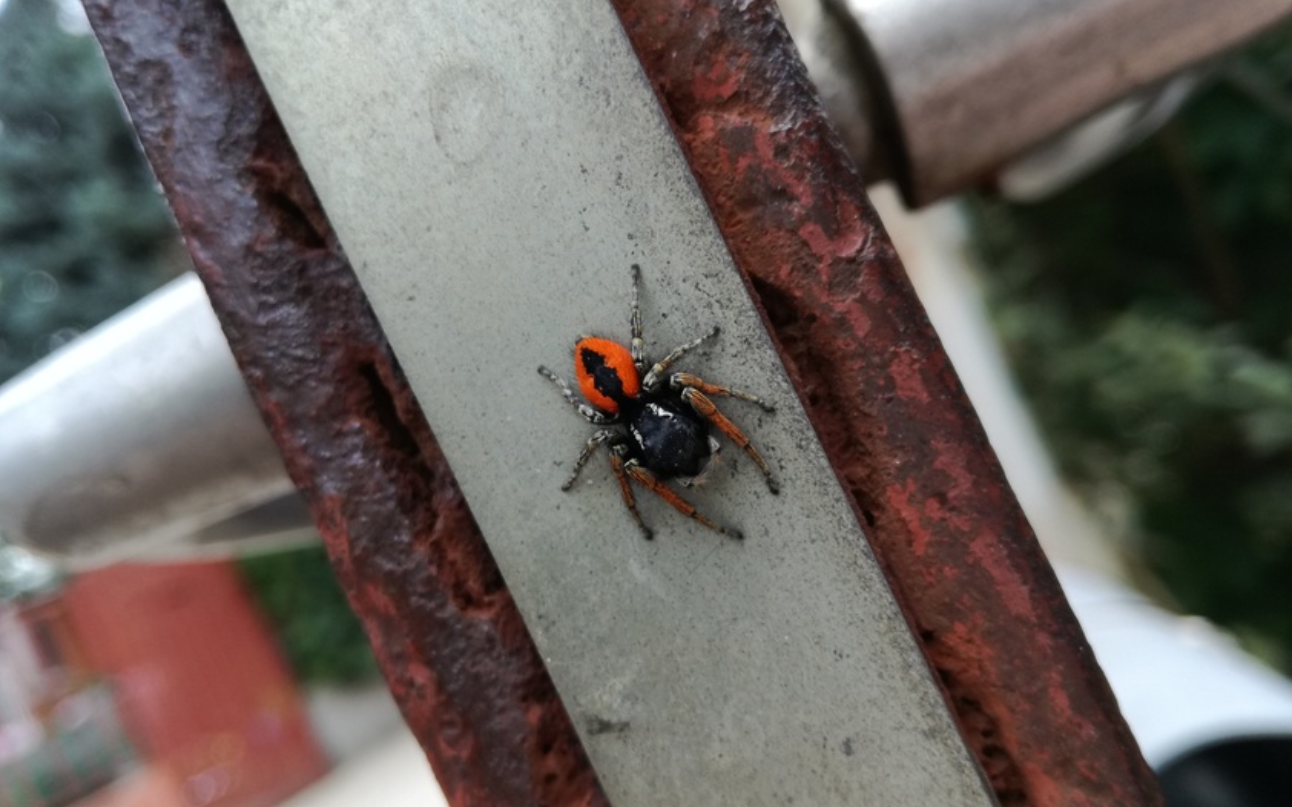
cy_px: 439
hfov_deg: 64.6
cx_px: 650
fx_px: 1021
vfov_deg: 43.1
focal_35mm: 29
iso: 50
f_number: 2
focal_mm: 3.79
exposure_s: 1/141
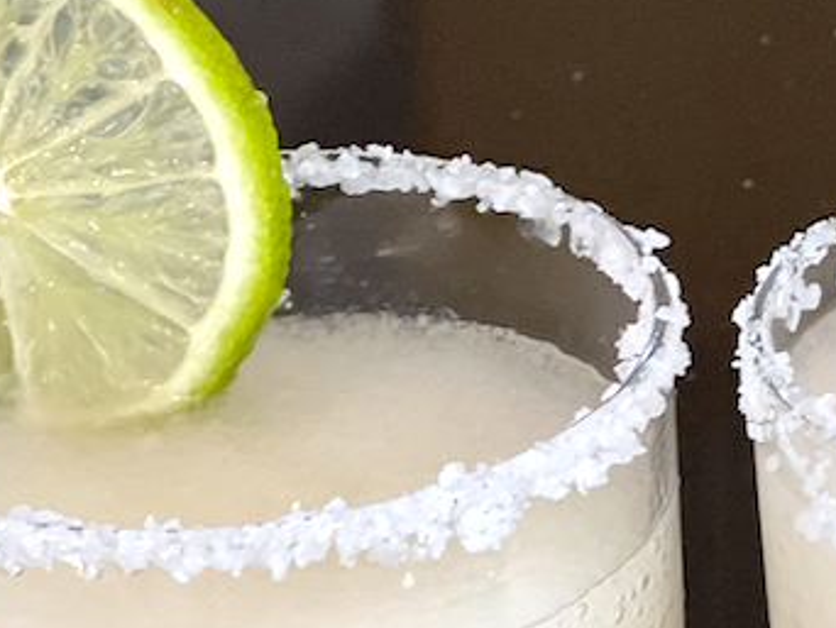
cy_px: 743
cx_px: 799
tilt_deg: -29.9
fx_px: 5438
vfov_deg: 6.6
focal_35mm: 225
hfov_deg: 8.7
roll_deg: +3.8
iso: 200
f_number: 2.8
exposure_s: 1/40
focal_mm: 9
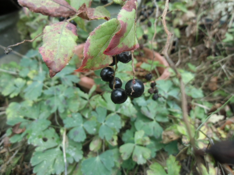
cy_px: 88
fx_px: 162
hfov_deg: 71.6
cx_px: 117
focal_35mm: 24
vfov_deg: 56.8
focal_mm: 4.24
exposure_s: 1/80
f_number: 3
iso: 100
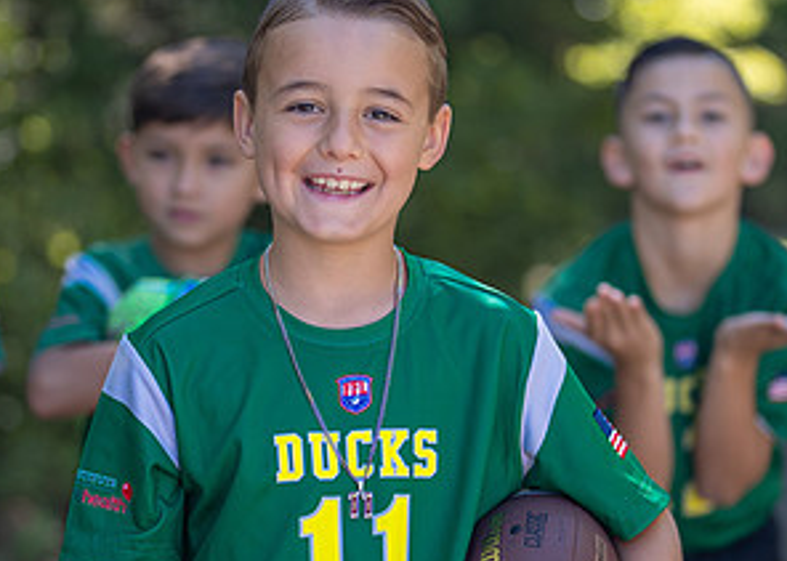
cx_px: 371
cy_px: 359
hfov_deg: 16.7
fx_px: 2680
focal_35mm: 120
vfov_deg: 11.9
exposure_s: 1/1250
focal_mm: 50
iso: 100
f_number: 1.2
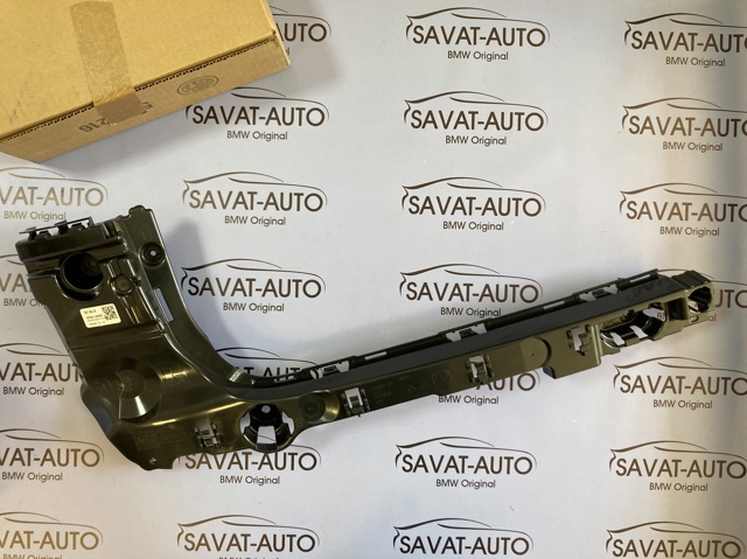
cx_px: 374
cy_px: 280
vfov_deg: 49.7
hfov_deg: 63.5
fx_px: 604
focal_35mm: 28
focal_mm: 3.99
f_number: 1.8
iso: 100
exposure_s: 1/60
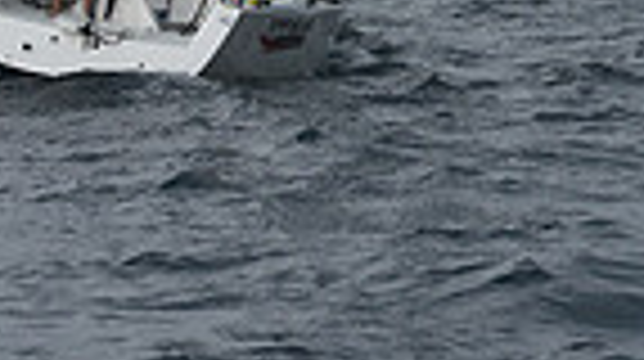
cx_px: 475
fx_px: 6174
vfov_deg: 3.2
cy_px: -904
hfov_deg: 6.0
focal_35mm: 362
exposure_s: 1/800
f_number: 9
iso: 400
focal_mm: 85
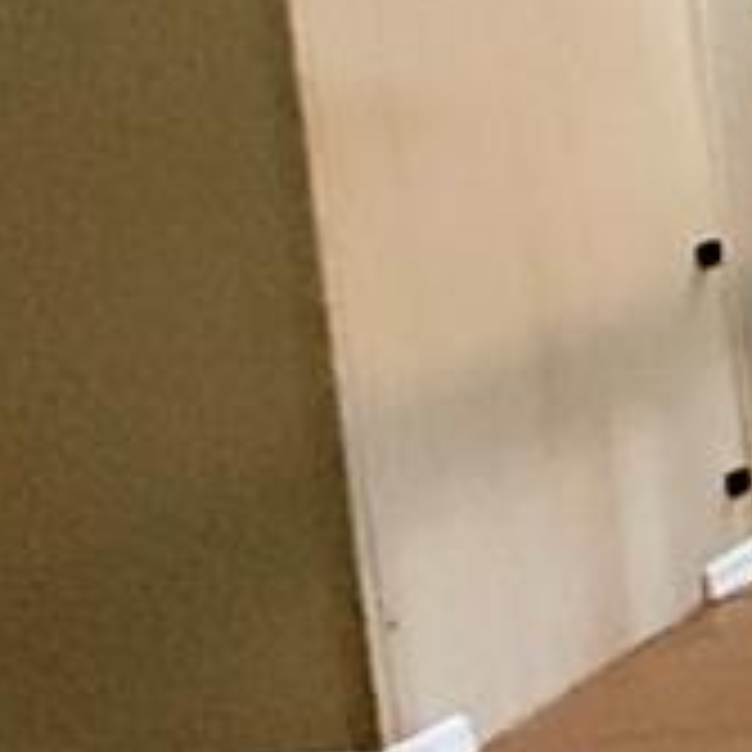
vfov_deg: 22.1
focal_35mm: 76
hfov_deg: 11.5
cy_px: 45
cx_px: 2256
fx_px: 1868
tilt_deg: -4.8
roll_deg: +0.7
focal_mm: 2.22
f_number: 2.2
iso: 500
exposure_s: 1/60
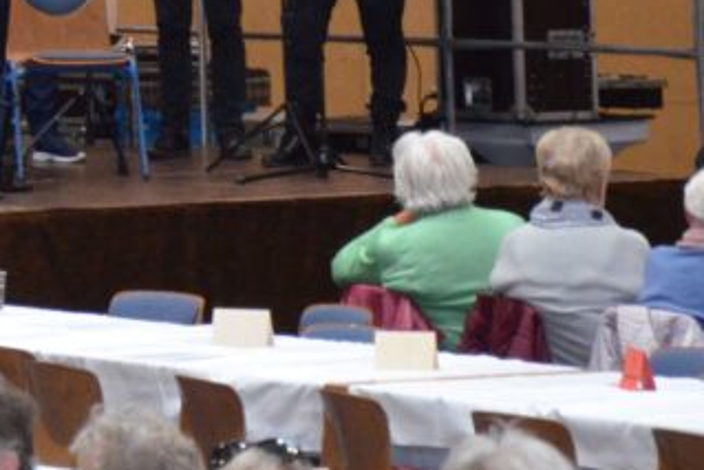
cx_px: -638
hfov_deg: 5.4
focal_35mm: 372
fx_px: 7278
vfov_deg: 3.7
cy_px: -382
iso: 2800
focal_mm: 62
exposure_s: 1/60
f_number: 5.3
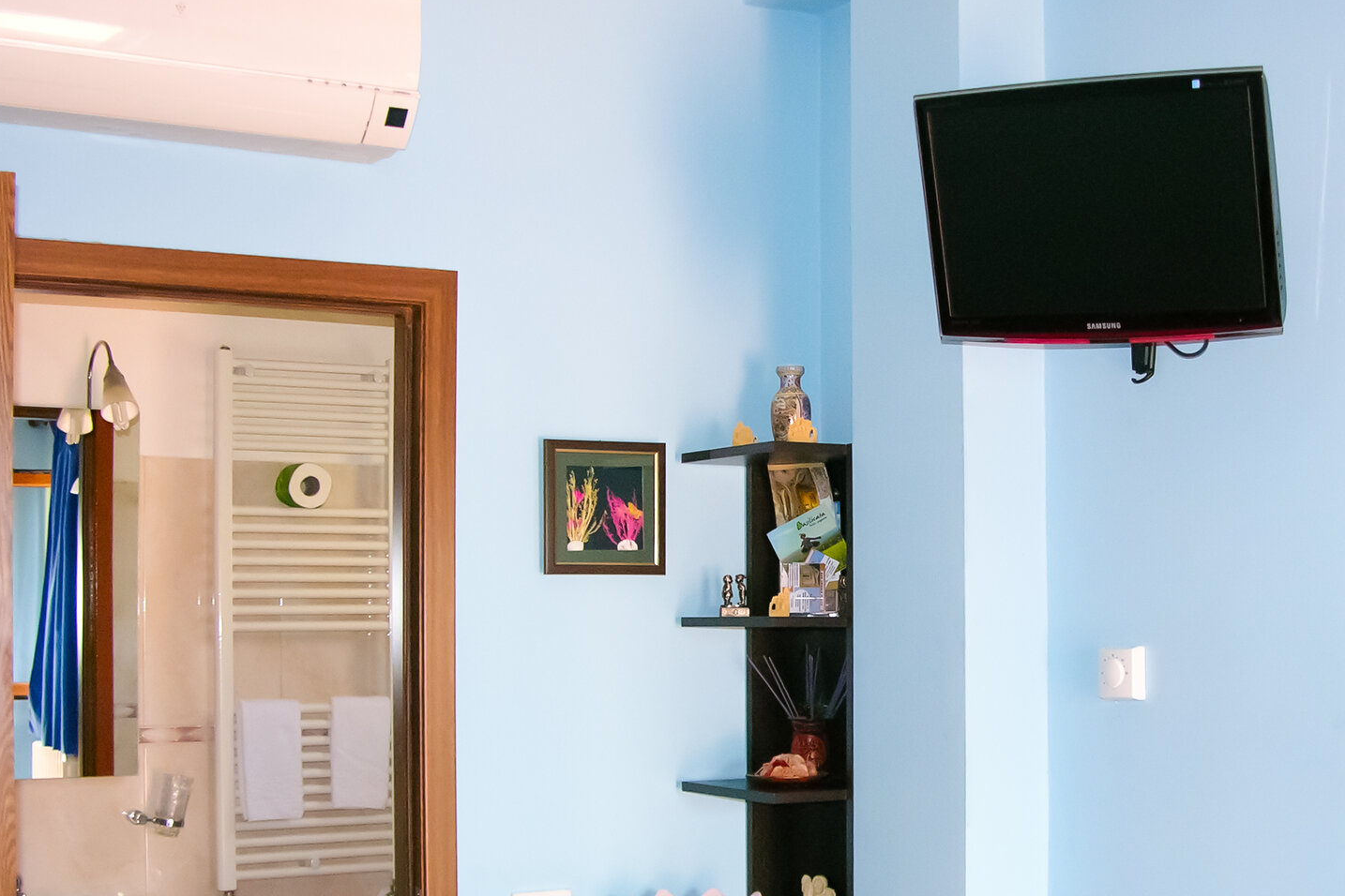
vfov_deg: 26.0
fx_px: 1943
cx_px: 865
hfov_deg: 37.9
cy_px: 529
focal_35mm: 52
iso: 200
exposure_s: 1/60.1
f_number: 2.8
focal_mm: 8.9
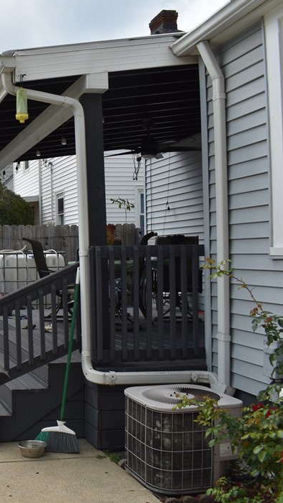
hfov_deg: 23.9
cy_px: 243
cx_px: -82
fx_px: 587
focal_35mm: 44
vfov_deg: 46.4
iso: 125
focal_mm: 18
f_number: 8
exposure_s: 1/250
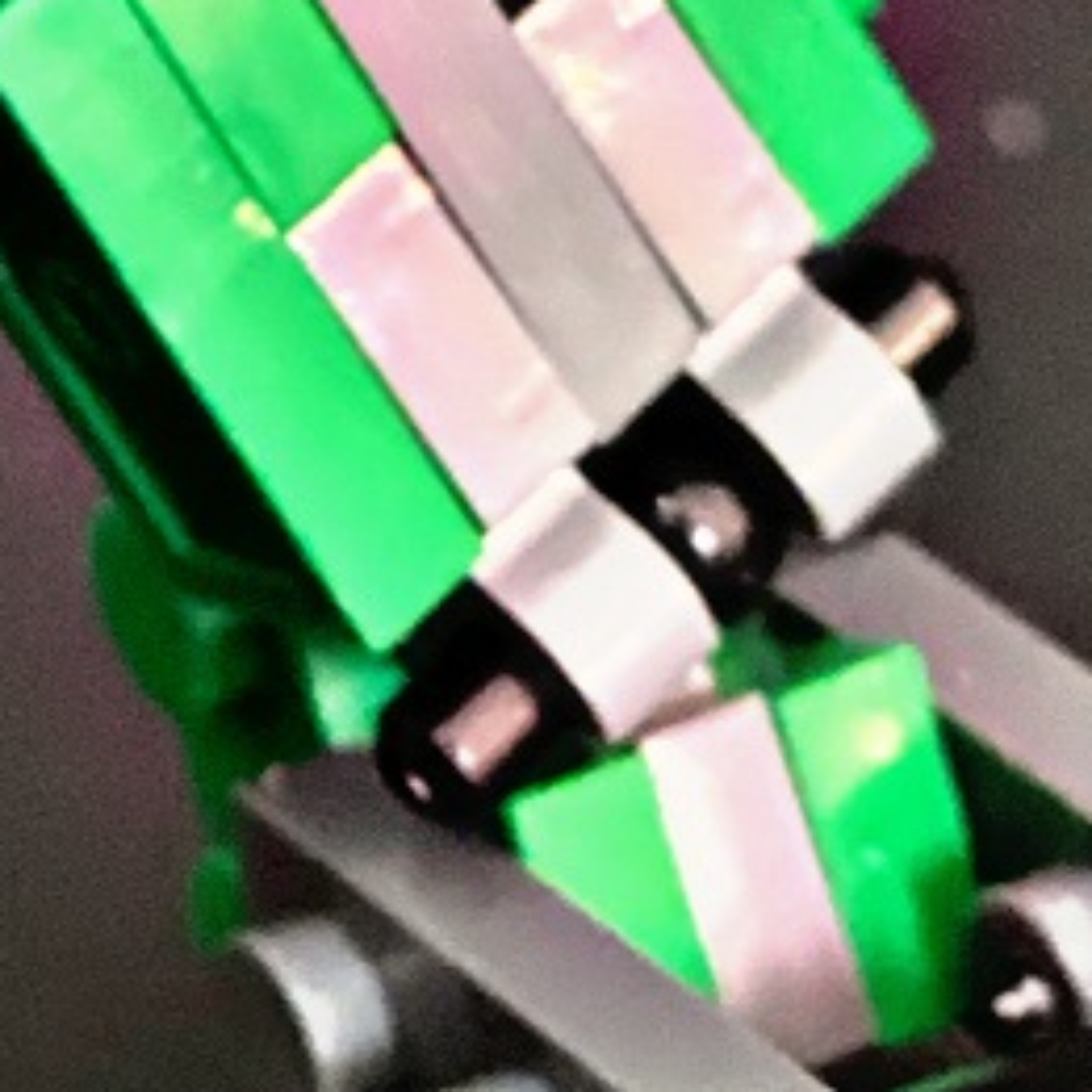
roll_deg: -0.7
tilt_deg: -12.0
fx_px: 10707
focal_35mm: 300
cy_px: -293
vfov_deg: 5.8
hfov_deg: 5.7
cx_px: -824
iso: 400
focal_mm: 6
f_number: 2
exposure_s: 1/27
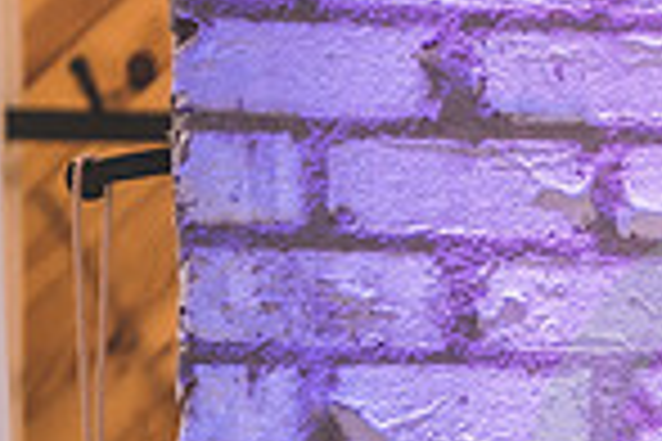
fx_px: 4523
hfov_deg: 8.1
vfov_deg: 5.6
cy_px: 579
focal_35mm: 246
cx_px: 1203
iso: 1000
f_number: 2.8
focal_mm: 60
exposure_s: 1/125
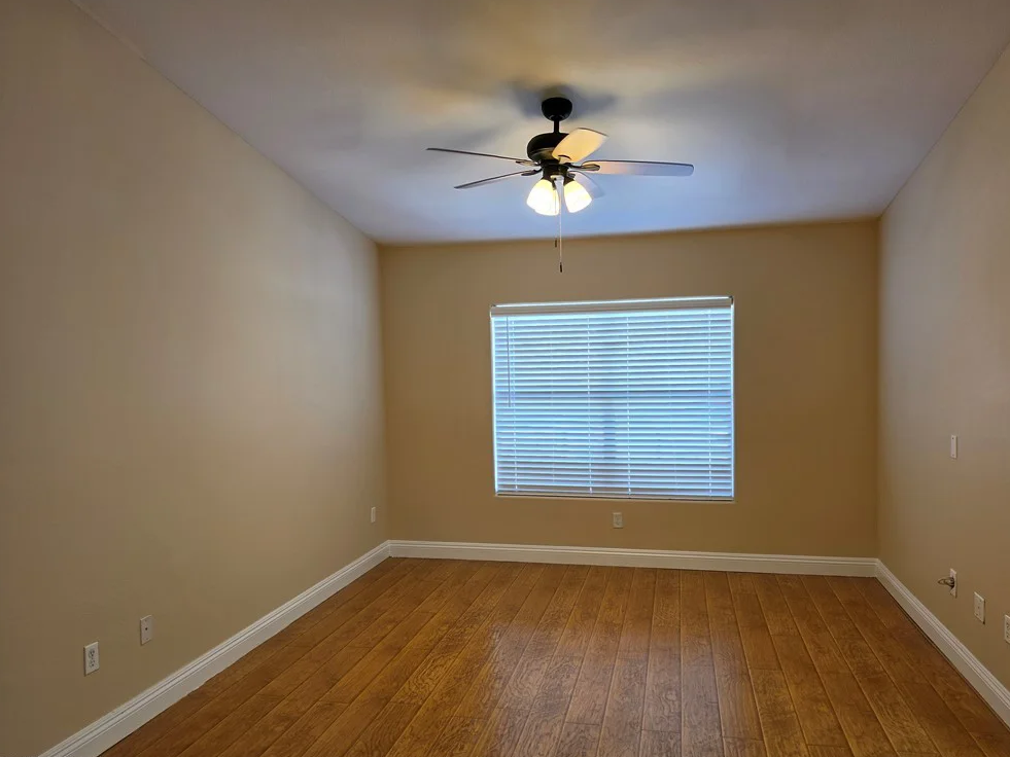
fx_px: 700
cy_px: 390
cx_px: 520
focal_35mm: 24
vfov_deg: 56.8
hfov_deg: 71.6
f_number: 1.4
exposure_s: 1/120
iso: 40
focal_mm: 6.5
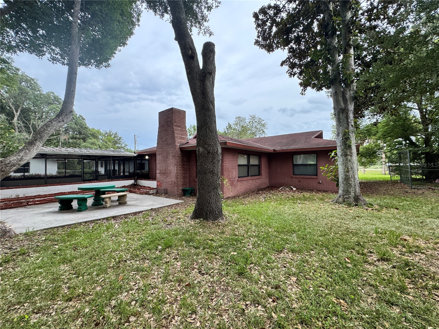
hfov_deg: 102.1
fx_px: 178
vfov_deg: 85.7
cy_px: 164
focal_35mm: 14
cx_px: 220
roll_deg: -0.2
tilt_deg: +0.0
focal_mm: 2.22
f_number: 2.2
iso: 64
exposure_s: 1/99
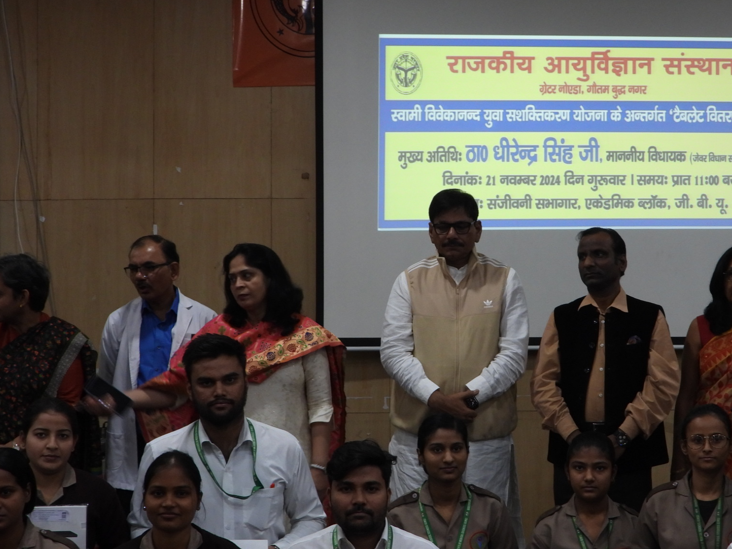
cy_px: 302
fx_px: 1480
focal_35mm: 70
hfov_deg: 27.6
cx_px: 471
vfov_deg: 21.0
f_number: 3.2
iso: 220
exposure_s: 1/30
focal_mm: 8.5
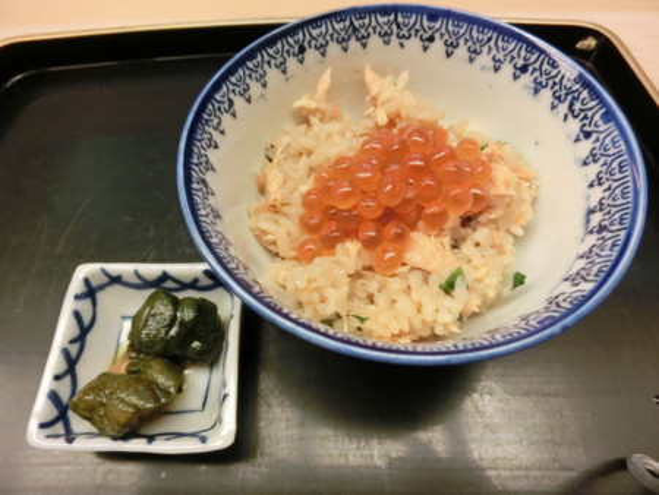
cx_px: 330
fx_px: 457
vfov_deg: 56.9
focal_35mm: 24
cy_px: 248
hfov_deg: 71.6
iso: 400
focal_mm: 4.24
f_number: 3
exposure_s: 1/60
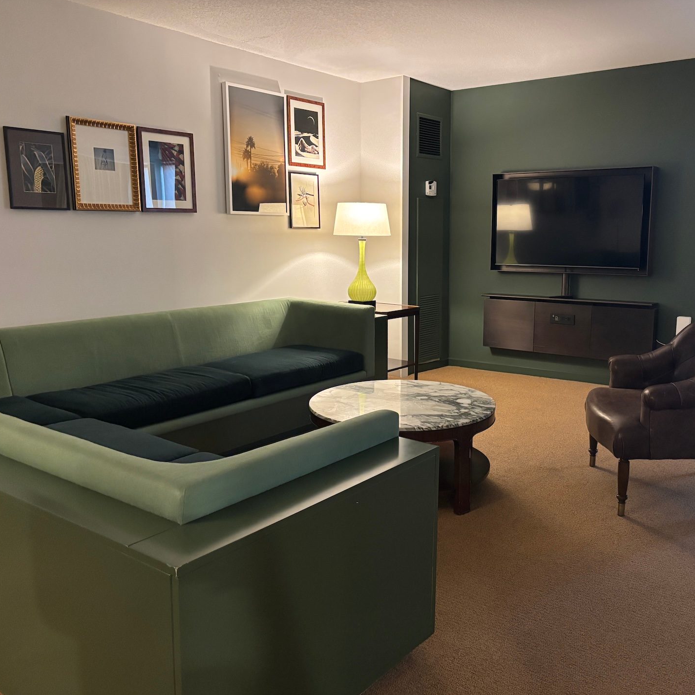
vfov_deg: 52.5
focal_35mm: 31
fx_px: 704
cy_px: 347
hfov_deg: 52.1
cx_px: 423
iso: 500
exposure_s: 1/30
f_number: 1.6
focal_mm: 5.96
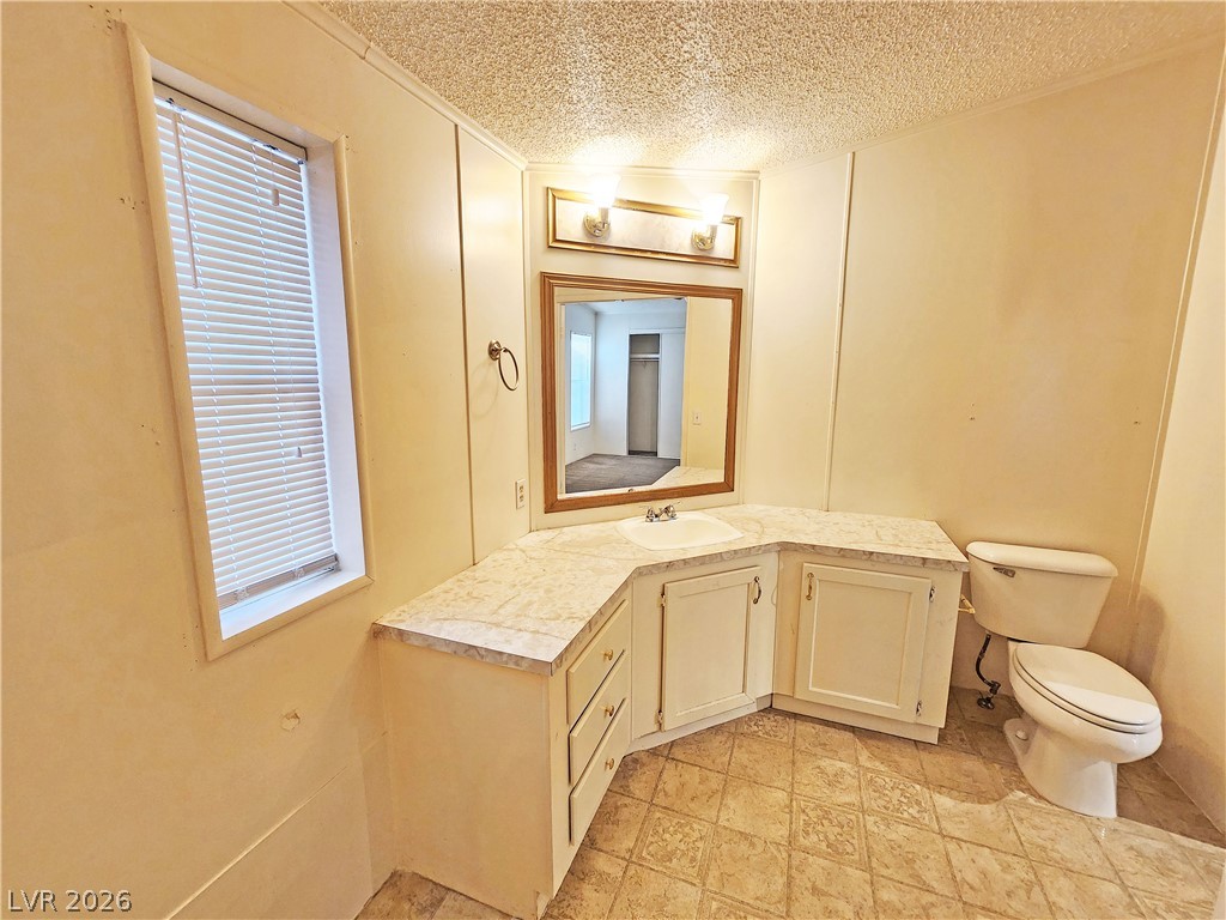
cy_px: 460
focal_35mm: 13
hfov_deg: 106.2
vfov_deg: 89.9
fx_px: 460
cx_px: 613
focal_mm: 2.2
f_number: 2.2
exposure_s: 1/60
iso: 200
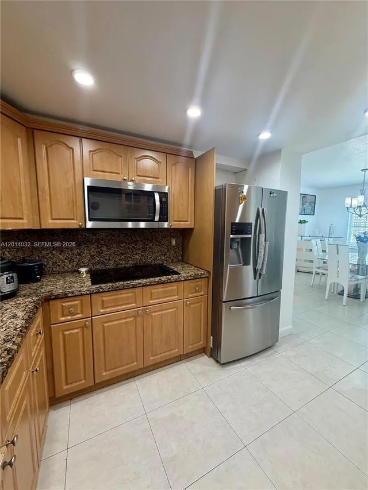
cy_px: 245
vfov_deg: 102.1
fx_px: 198
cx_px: 184
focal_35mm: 14
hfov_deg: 85.7
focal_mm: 2.22
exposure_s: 1/120
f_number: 2.2
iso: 250
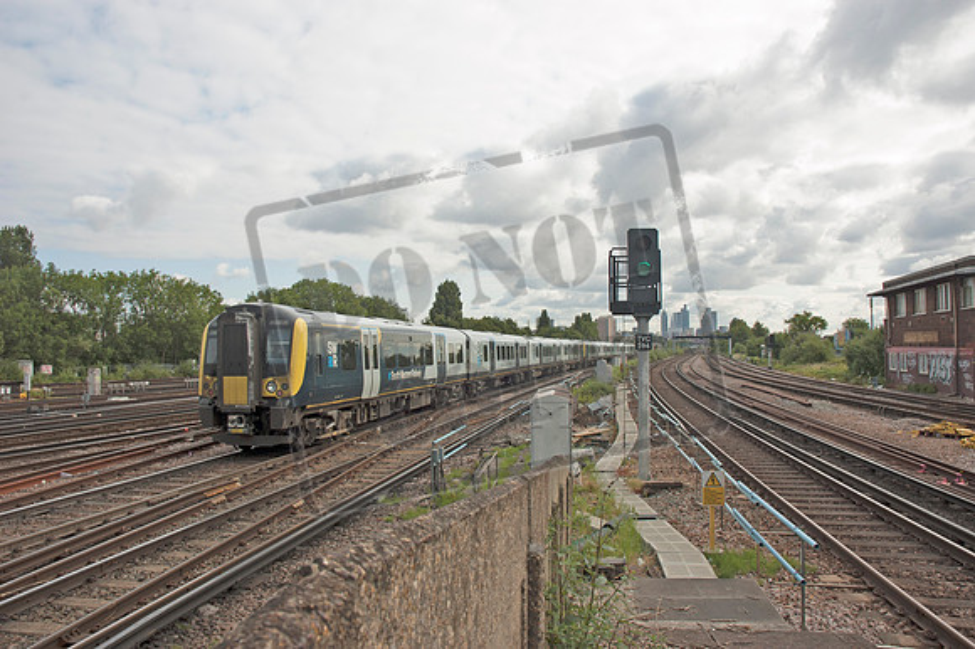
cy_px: 324
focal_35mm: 27
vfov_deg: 47.9
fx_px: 731
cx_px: 488
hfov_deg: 67.4
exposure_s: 1/250
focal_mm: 18
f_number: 8
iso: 200
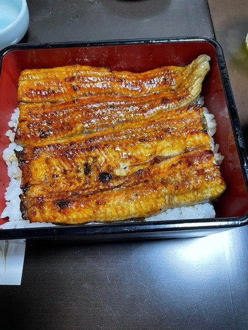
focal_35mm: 26
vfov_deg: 67.3
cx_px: 124
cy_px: 165
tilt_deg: -69.8
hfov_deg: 53.1
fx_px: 248
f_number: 1.6
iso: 200
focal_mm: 4.2
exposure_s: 1/50
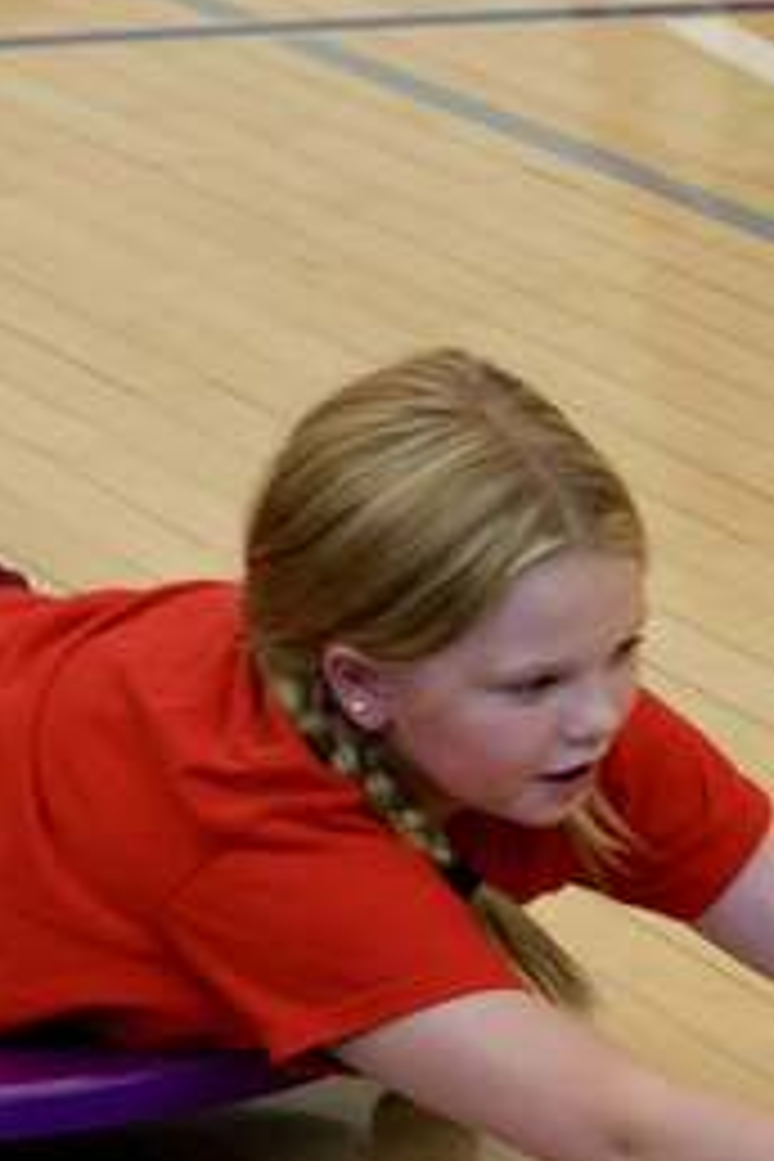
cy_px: -7
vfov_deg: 7.4
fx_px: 8965
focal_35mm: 278
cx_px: -234
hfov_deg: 4.9
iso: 1250
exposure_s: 1/80
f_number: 5.6
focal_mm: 70
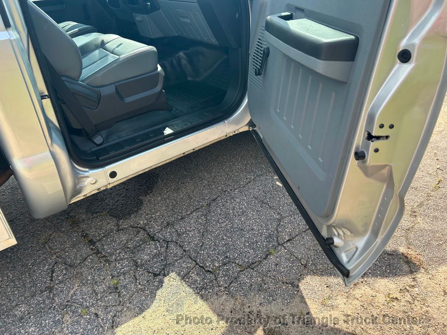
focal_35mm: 26
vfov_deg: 53.1
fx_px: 336
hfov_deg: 67.3
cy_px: 168
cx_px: 224
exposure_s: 1/924
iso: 50
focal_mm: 5.7
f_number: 1.5
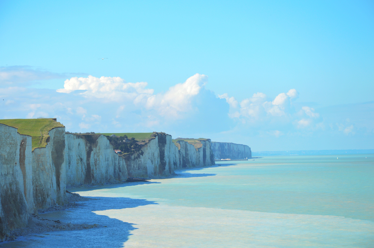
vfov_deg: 9.3
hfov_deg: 14.0
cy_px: 124
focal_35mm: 147
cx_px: 187
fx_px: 1526
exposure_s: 1/250
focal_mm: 98
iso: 100
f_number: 8
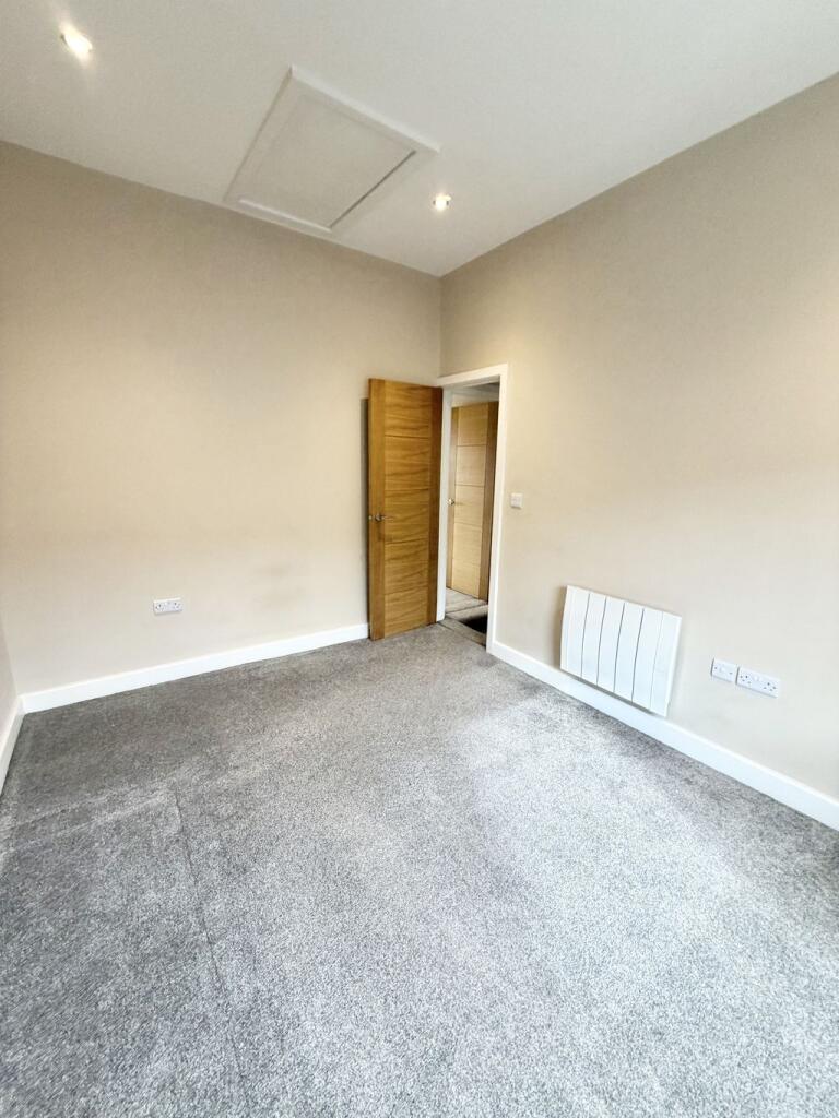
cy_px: 559
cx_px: 420
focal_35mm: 14
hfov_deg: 85.7
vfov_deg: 102.1
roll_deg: -0.7
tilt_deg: -11.3
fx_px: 452
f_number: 2.2
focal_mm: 2.22
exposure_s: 1/100
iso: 200
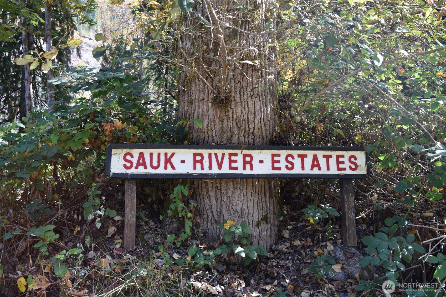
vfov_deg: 35.5
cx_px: 223
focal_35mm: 38
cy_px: 148
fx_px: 465
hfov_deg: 51.3
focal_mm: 25
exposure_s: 1/125
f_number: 5.6
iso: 400
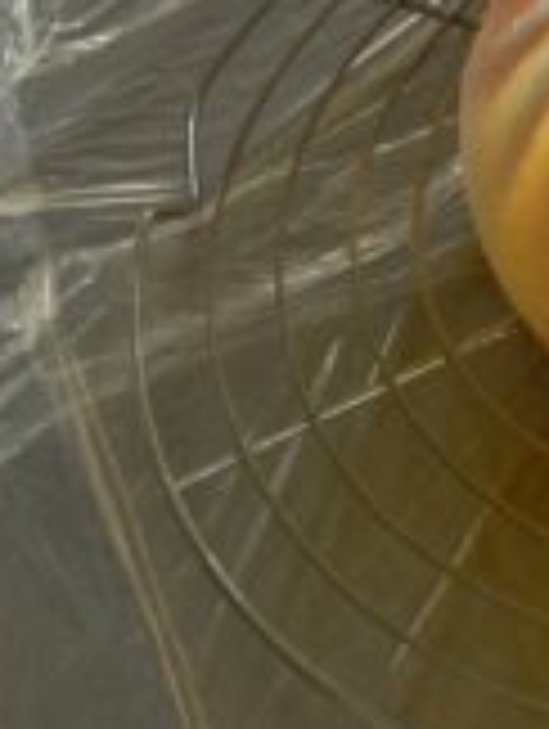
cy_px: 148
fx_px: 2257
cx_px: 938
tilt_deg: -47.6
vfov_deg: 18.2
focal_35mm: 107
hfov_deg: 12.8
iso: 100
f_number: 1.8
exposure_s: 1/121
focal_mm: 4.25
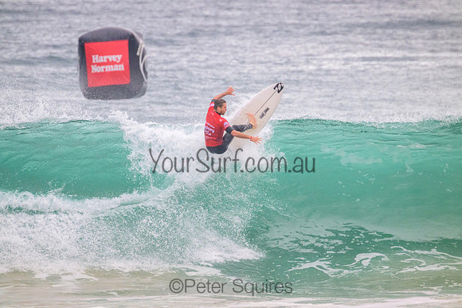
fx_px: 10269
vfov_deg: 1.7
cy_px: 154
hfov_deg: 2.6
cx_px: 231
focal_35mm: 800
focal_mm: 800
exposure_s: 1/2000
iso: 2800
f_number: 11
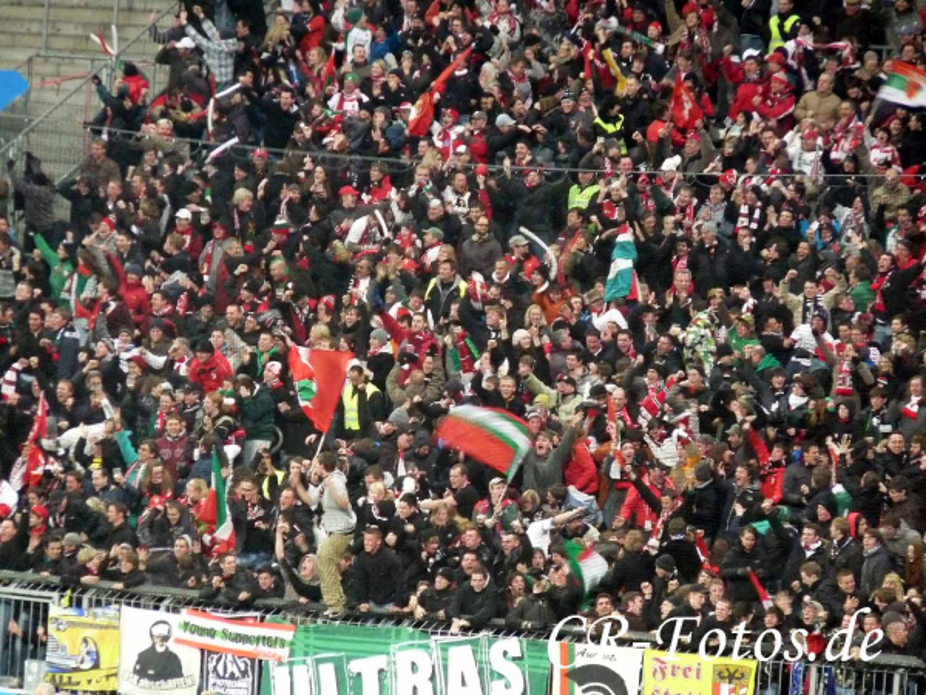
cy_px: 348
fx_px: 8079
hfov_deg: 6.6
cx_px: 463
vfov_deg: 4.9
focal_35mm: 302
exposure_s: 1/50
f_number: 3.7
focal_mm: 53.7
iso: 800
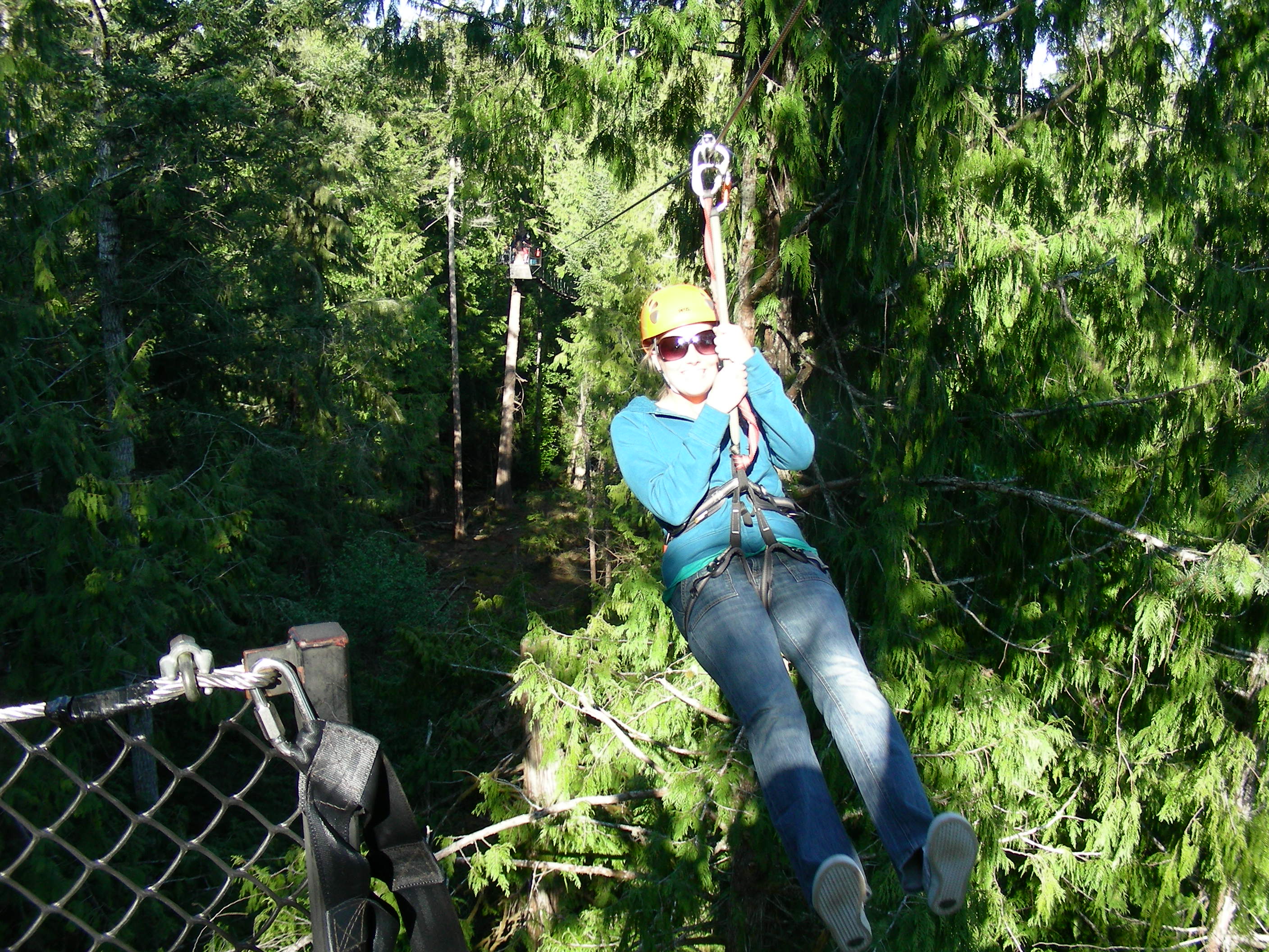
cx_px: 634
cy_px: 476
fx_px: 1393
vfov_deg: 37.7
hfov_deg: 49.0
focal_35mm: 38
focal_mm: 6.3
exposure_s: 1/147
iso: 50
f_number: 3.5
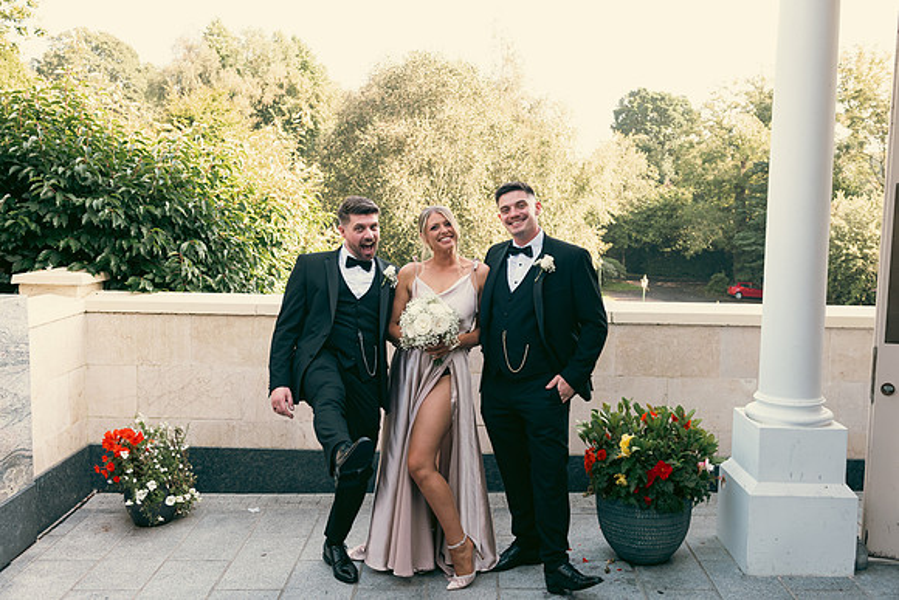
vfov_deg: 37.9
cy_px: 300
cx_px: 450
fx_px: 874
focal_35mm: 35
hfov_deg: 54.4
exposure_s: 1/160
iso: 320
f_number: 6.3
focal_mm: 35
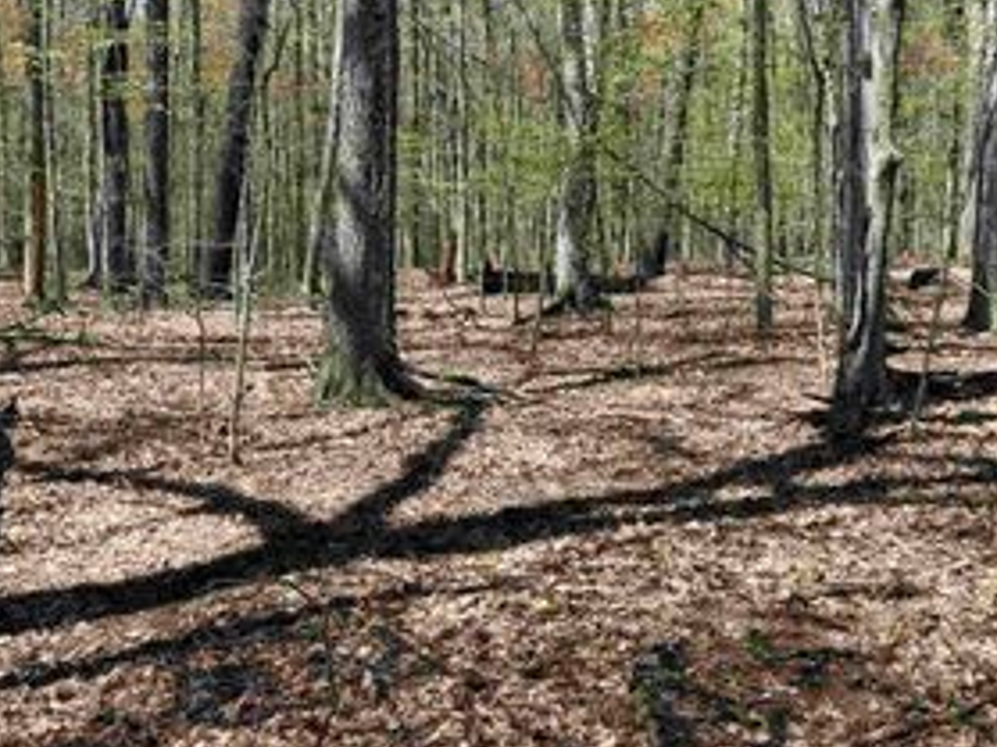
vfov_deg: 33.2
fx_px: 1238
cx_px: 650
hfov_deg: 43.4
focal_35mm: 43
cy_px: 223
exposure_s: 1/1901
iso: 80
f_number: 1.78
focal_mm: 6.76
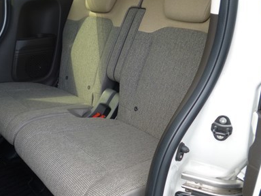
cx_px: 63
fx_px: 302
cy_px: 88
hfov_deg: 45.1
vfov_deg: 35.9
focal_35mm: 40
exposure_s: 1/100
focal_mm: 4.3
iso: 100
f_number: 2.8
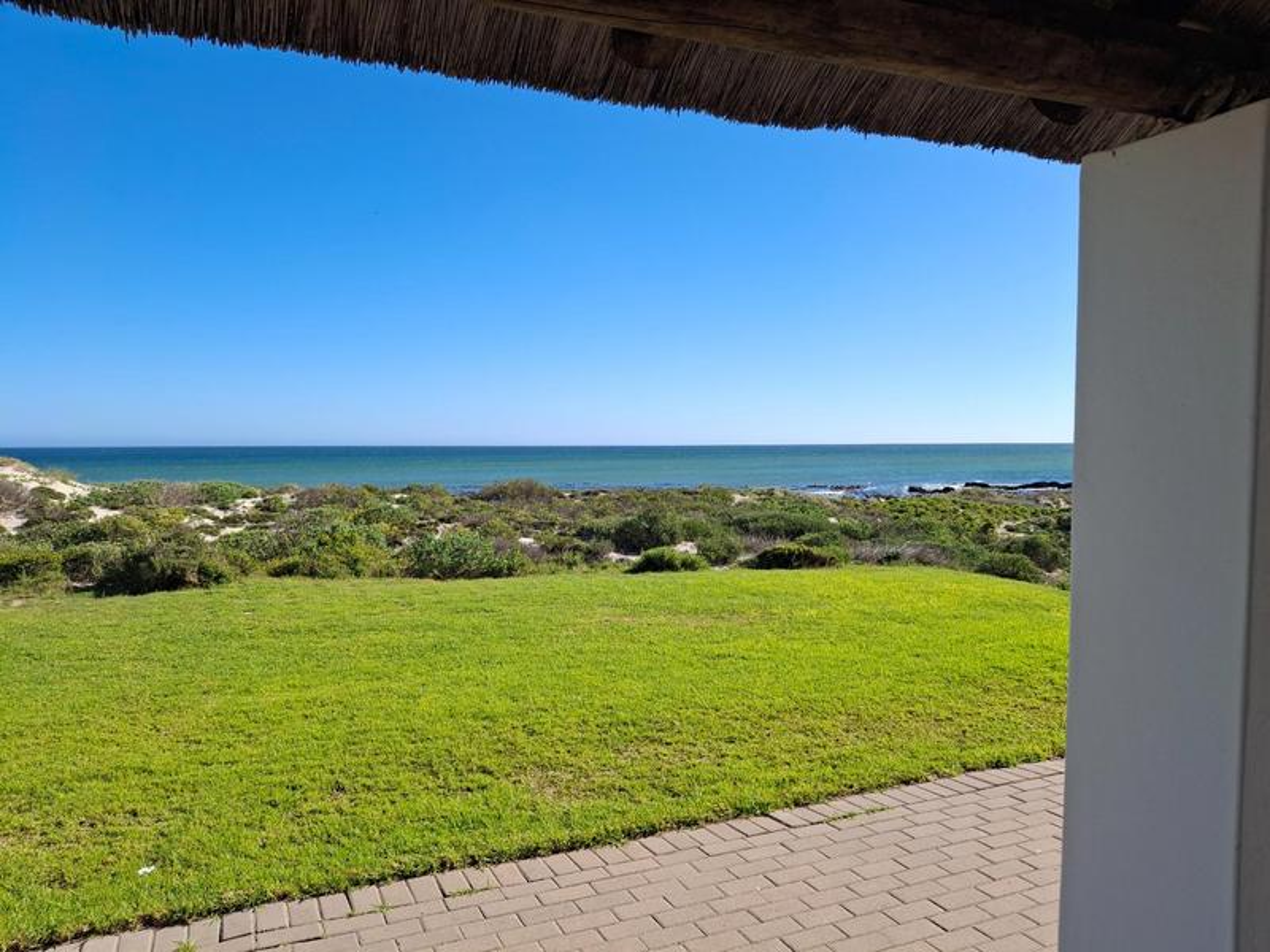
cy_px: 476
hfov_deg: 69.4
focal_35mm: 25
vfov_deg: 54.9
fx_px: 917
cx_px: 635
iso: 32
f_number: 1.8
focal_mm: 4.69
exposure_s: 1/1701
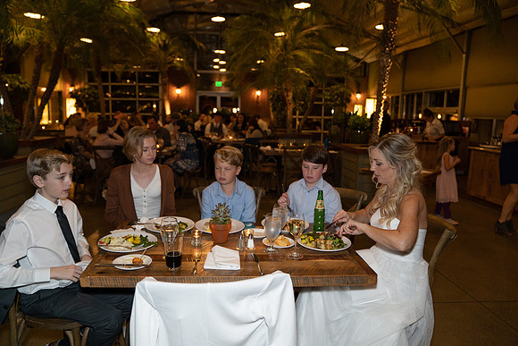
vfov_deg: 46.4
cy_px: 173
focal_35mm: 28
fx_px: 403
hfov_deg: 65.5
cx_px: 259
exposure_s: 1/125
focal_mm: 28
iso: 1250
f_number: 2.8
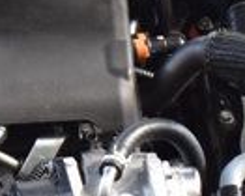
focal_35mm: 298
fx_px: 2160
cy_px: -91
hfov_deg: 6.4
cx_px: -97
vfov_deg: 5.2
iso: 400
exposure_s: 1/40
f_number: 7.1
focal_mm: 27
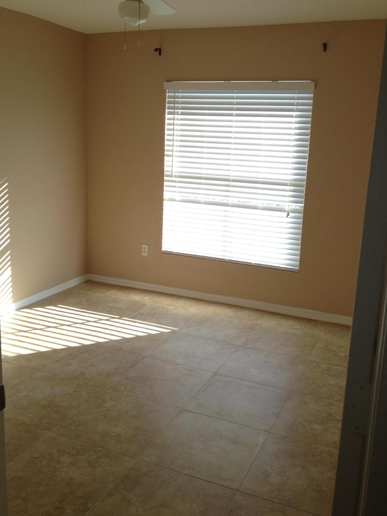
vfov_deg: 50.1
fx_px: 552
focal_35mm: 37
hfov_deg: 38.7
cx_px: 196
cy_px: 247
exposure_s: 1/194
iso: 100
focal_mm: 4.28
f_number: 2.4
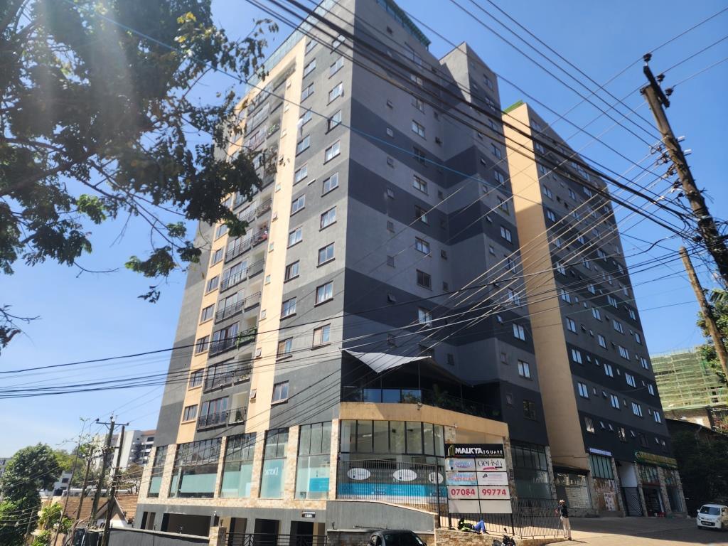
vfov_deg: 58.9
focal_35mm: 23
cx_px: 364
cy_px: 273
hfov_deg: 73.9
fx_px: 484
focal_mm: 6.4
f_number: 1.8
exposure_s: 1/631
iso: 12
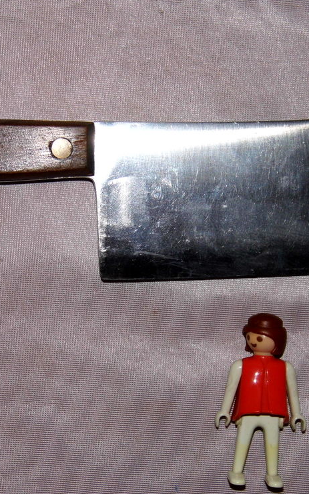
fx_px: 1119
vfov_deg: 24.9
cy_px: 246
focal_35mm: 83
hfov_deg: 15.7
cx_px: 153
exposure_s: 1/60
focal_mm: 10.4
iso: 100
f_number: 3.9
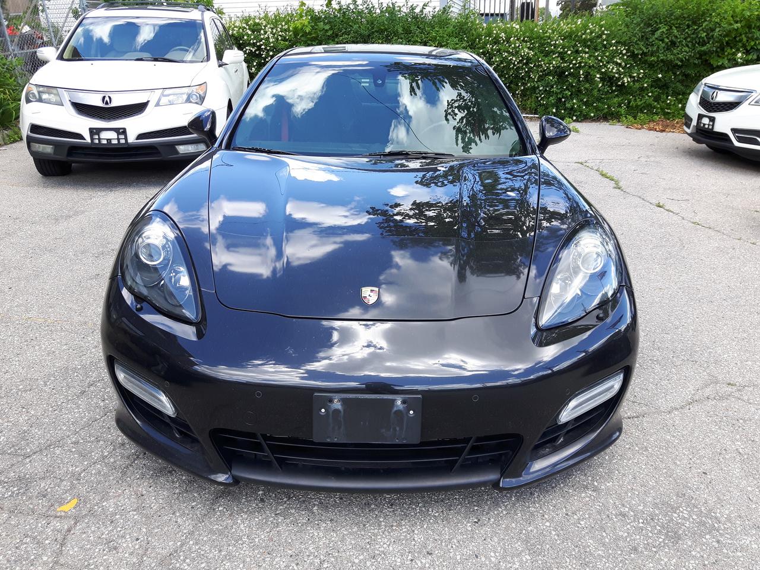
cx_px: 380
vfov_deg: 45.4
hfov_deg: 58.4
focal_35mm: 31
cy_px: 285
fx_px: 681
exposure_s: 1/217
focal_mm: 3.7
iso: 40
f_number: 1.9
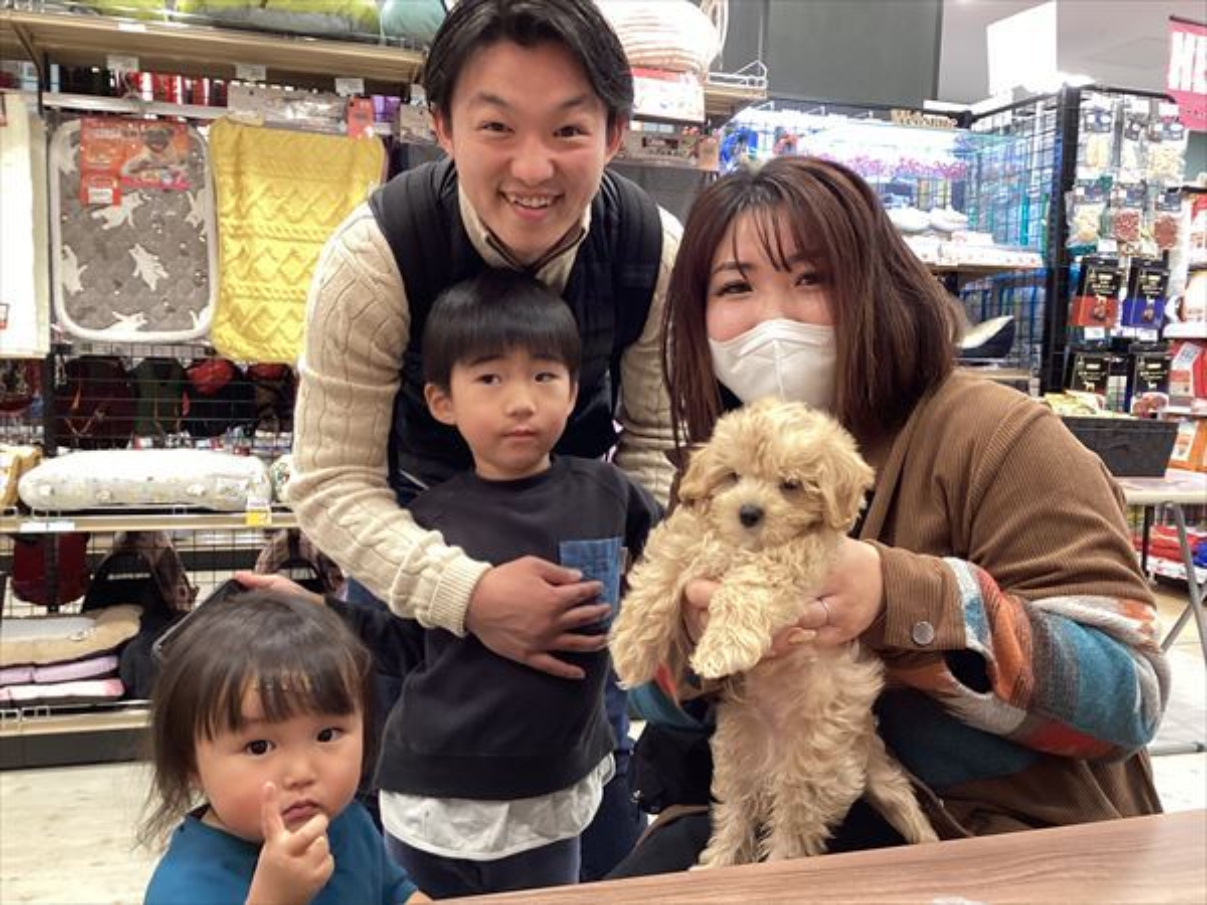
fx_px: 1081
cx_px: 604
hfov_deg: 58.4
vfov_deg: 45.4
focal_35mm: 31
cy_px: 452
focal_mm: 3.3
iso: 160
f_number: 2.4
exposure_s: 1/50
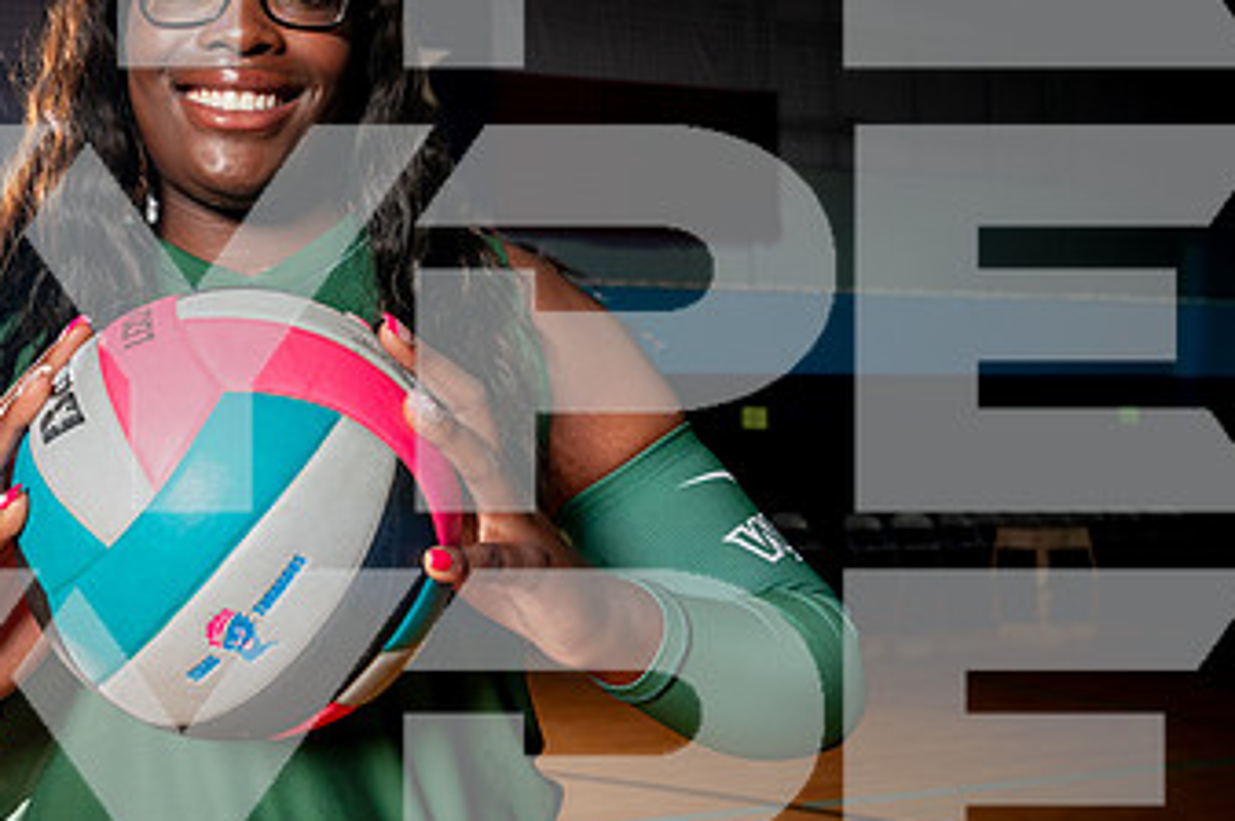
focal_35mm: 42
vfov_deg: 31.7
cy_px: 321
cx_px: 344
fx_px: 1439
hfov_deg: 45.2
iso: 250
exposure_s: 1/200
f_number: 5
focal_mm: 24
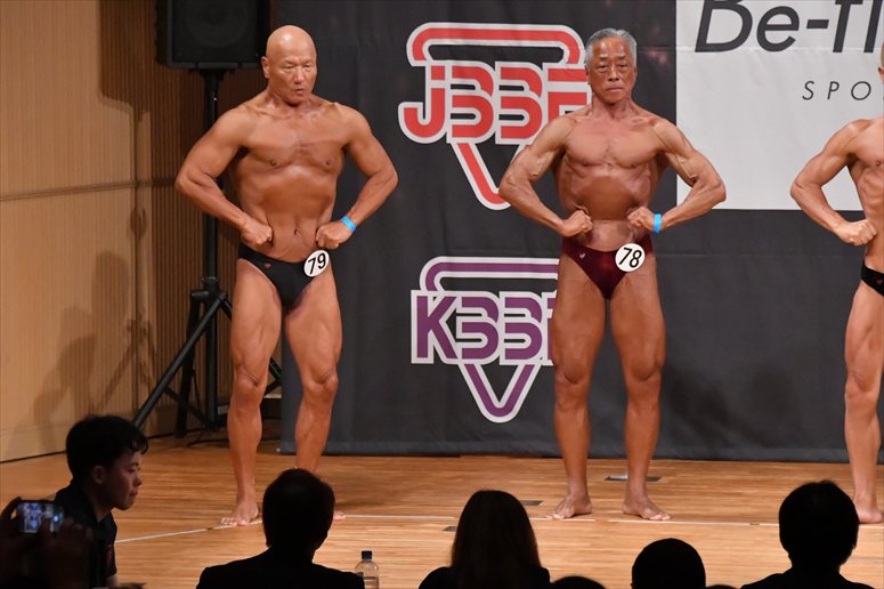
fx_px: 6995
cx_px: 442
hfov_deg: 7.2
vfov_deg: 4.8
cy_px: 294
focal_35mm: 285
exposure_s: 1/400
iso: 9000
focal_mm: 190
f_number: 5.6
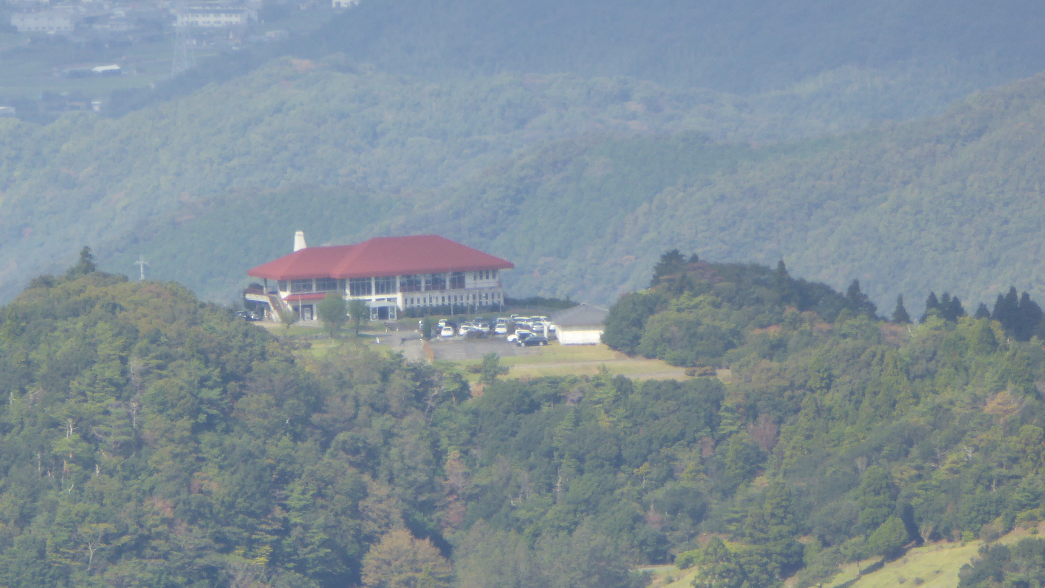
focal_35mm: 1213
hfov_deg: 1.8
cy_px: 424
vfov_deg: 1.0
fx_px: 33612
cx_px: 401
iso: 100
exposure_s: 1/200
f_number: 6.4
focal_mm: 129
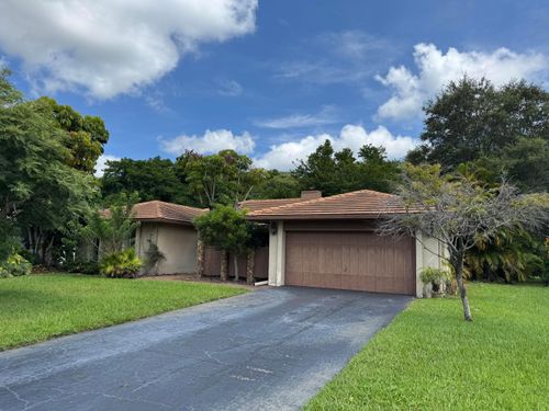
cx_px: 274
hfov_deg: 71.6
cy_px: 206
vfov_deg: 56.8
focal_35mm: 24
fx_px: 381
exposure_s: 1/3802
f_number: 1.78
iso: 80
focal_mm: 6.76
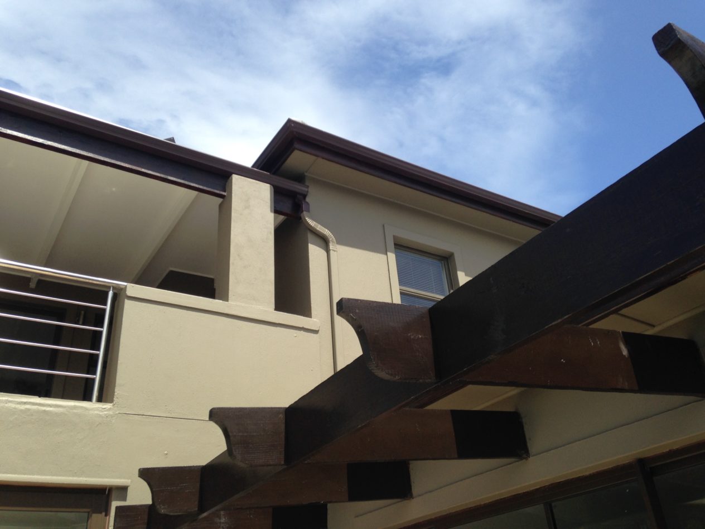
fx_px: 672
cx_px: 352
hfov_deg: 55.4
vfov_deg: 42.9
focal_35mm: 33
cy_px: 264
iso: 50
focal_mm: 4.12
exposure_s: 1/1205
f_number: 2.4
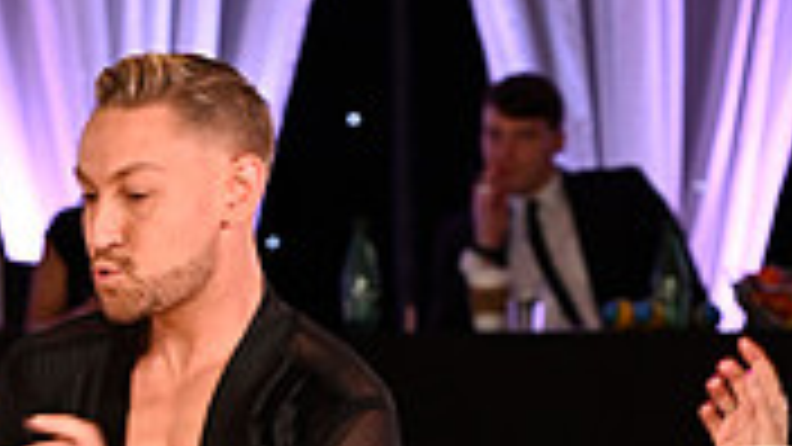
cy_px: 851
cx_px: 461
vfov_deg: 3.3
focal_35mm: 363
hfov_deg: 5.9
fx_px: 7623
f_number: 5
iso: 2000
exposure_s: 1/200
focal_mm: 105
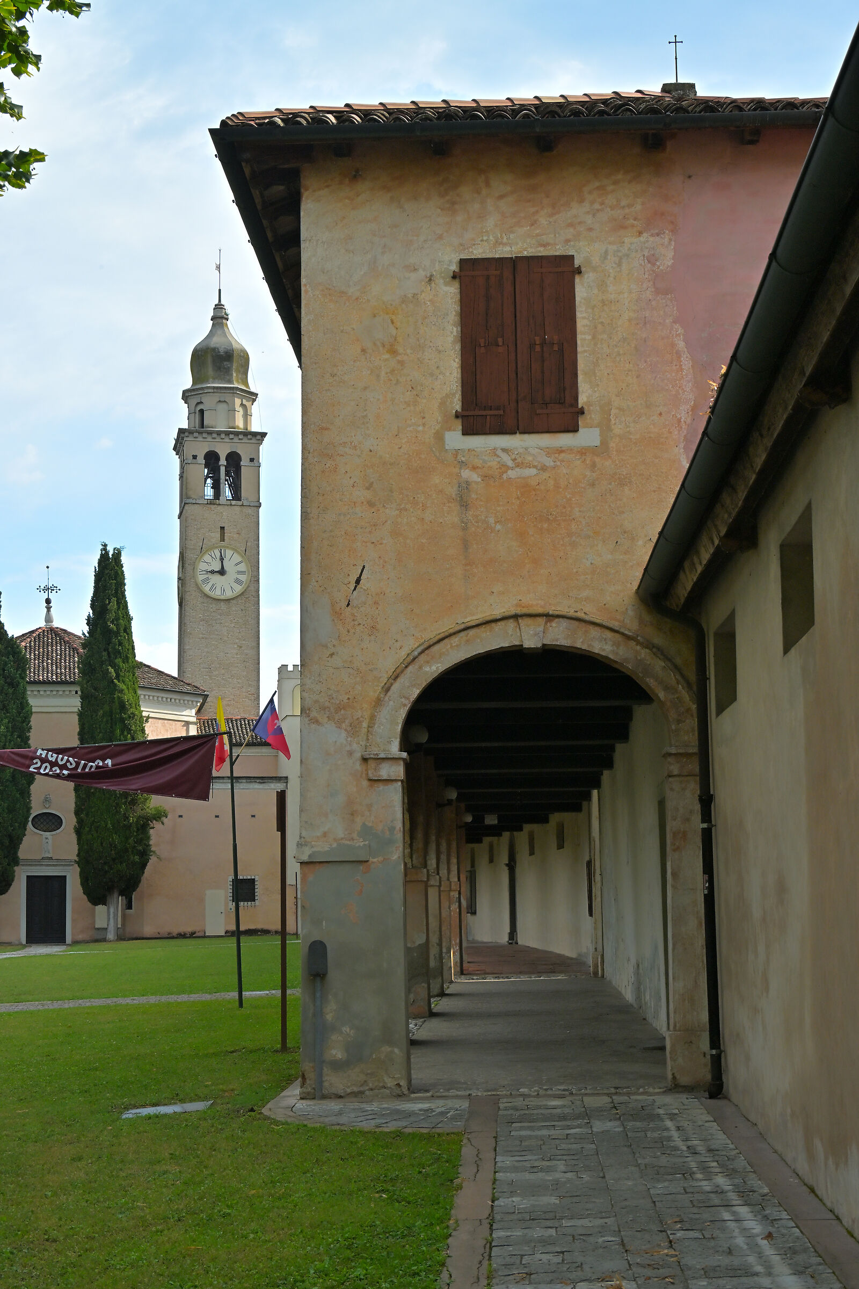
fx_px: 1789
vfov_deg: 39.6
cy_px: 644
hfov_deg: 27.0
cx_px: 430
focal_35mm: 50
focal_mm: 50
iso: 400
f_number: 20
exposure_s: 1/60
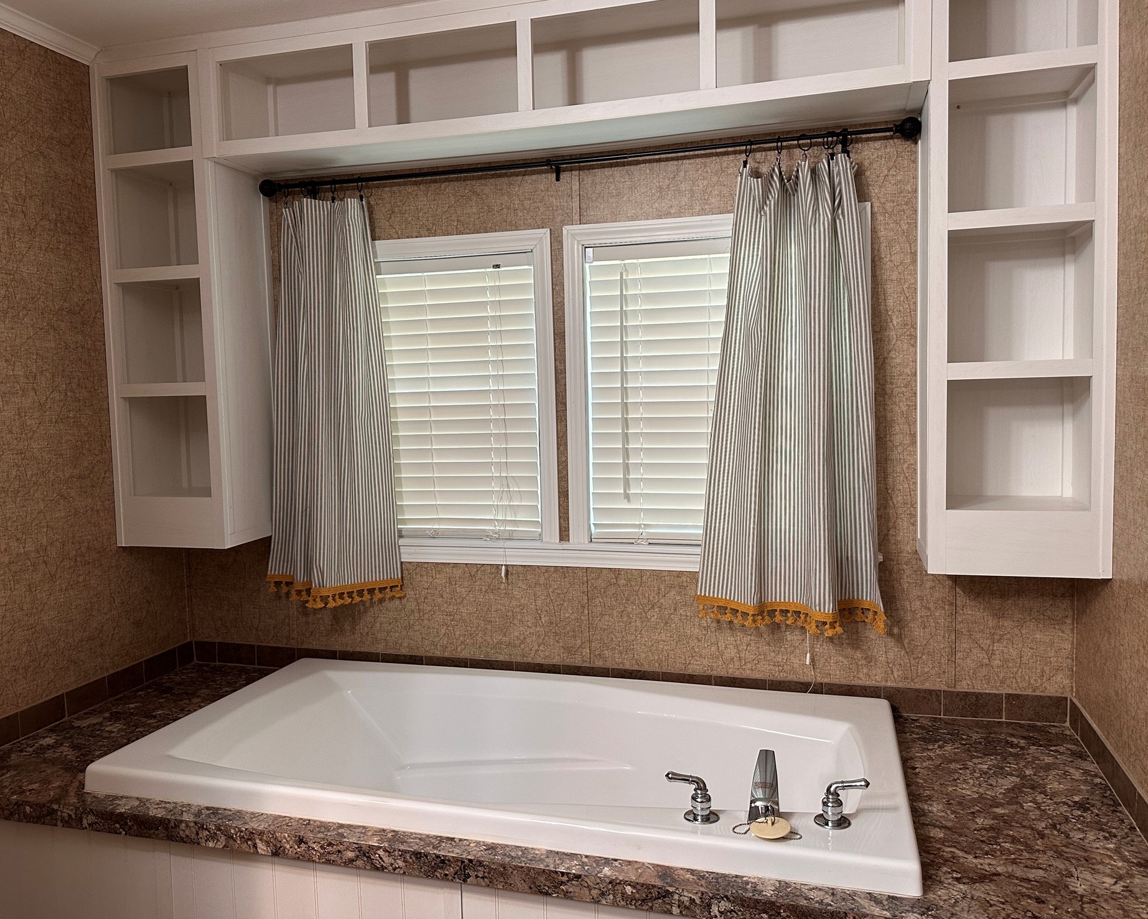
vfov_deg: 54.9
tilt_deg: -3.3
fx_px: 883
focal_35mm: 26
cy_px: 444
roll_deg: +0.3
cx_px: 575
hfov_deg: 66.0
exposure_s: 1/60
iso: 200
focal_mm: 6.86
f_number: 1.78
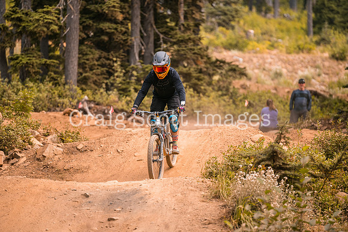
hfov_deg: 10.3
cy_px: 116
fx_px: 1932
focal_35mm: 200
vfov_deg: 6.9
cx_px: 174
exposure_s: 1/1600
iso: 450
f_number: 2.8
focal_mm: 200
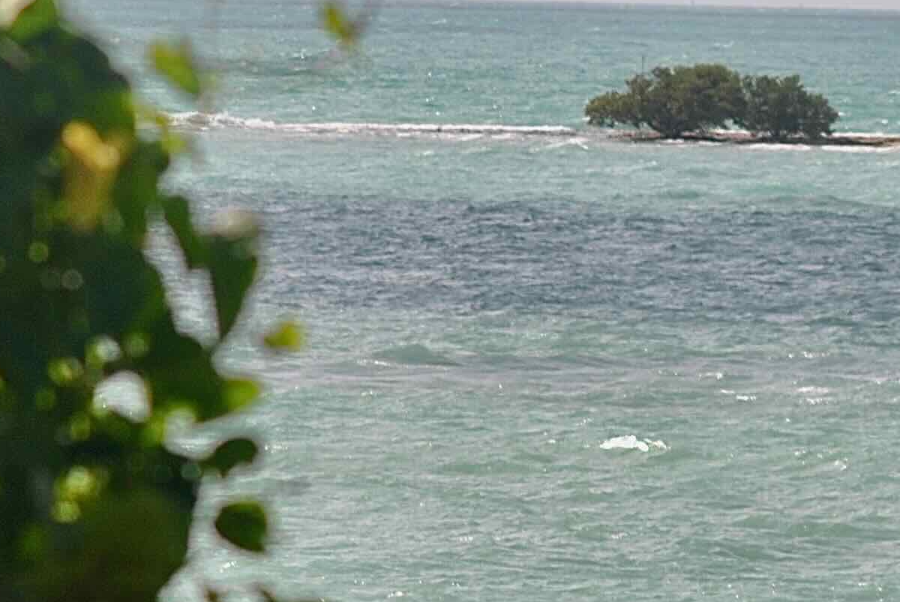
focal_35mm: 321
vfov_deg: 4.3
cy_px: 67
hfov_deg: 6.4
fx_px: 8034
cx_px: 815
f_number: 5.6
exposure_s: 1/500
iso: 100
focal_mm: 110
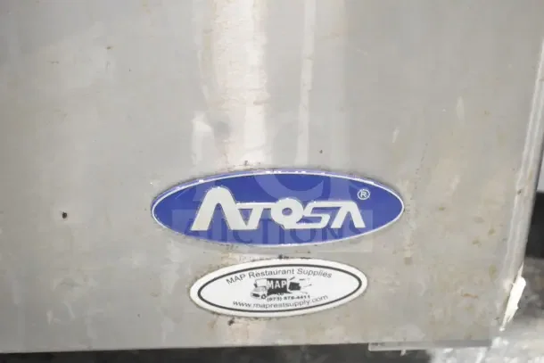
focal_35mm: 72
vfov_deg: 18.9
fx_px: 1088
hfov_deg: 28.1
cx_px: 272
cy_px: 182
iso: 4500
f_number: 5.3
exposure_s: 1/80
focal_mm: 48
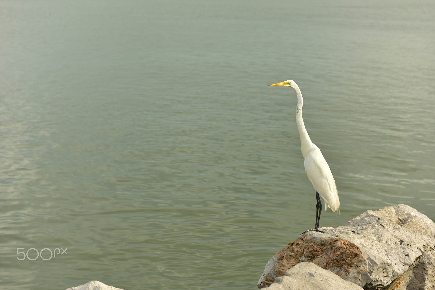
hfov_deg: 28.8
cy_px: 145
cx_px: 218
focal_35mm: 70
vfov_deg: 19.5
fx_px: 846
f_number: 5.6
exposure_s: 1/320
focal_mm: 70
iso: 110
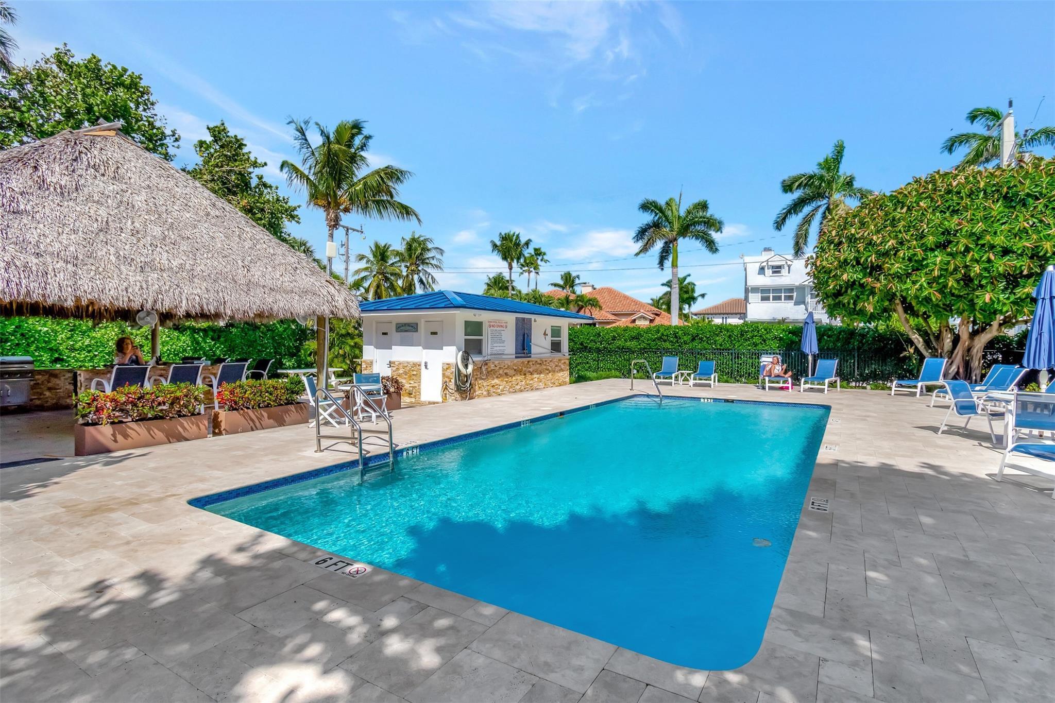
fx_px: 498
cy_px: 352
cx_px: 528
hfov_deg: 93.3
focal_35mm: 17
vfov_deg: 70.4
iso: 1000
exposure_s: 1/1600
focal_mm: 11.5
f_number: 8
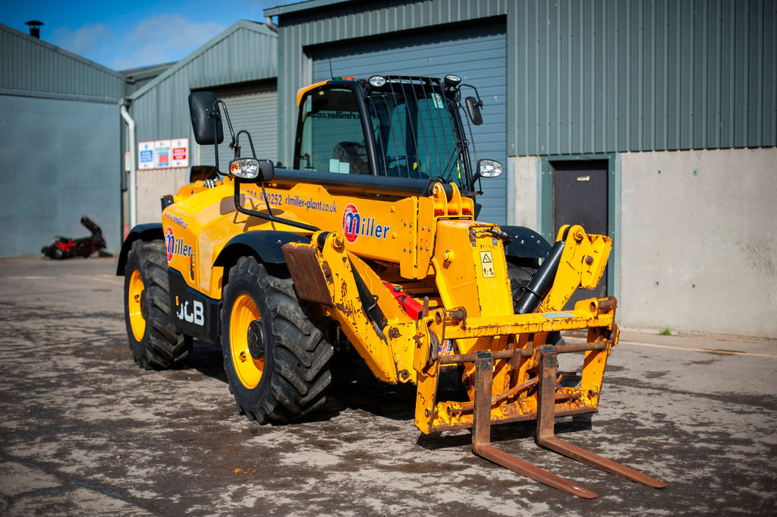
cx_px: 388
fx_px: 1078
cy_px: 258
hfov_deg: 39.6
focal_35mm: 50
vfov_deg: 26.9
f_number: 2
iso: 200
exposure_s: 1/8000
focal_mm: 50
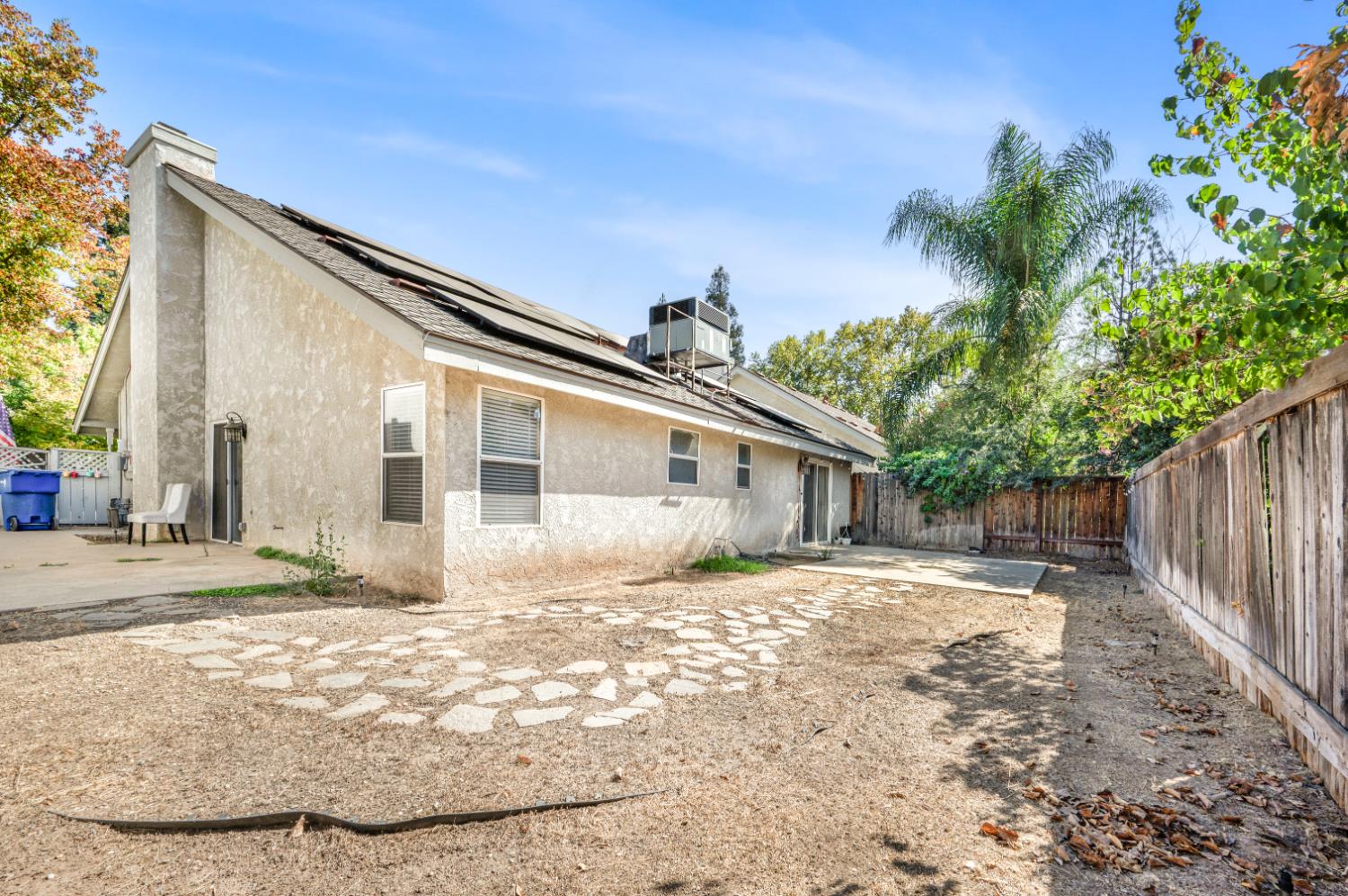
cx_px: 674
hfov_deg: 104.3
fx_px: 524
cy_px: 448
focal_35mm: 14
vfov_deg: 81.1
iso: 400
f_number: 9
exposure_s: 1/250
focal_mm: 14
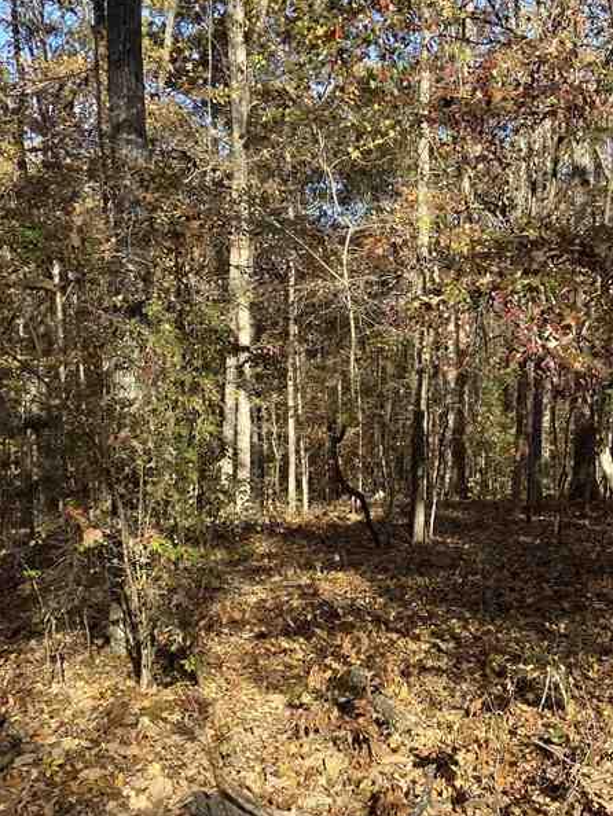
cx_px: 383
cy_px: 478
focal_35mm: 42
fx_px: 991
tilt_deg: -6.9
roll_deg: +0.1
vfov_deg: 44.6
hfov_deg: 34.2
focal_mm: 4.25
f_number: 1.8
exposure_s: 1/515
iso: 32
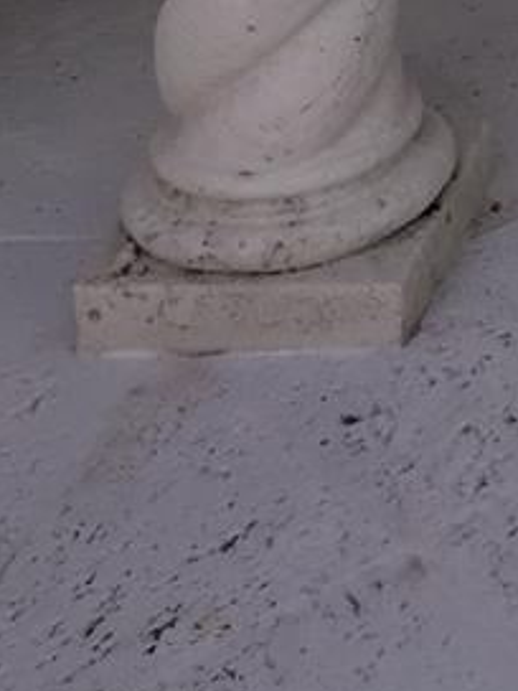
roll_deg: +0.8
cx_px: 1097
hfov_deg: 10.5
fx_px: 2554
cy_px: -716
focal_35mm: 128
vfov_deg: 13.2
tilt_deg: -7.5
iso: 32
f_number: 2.2
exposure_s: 1/2198
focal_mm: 4.15
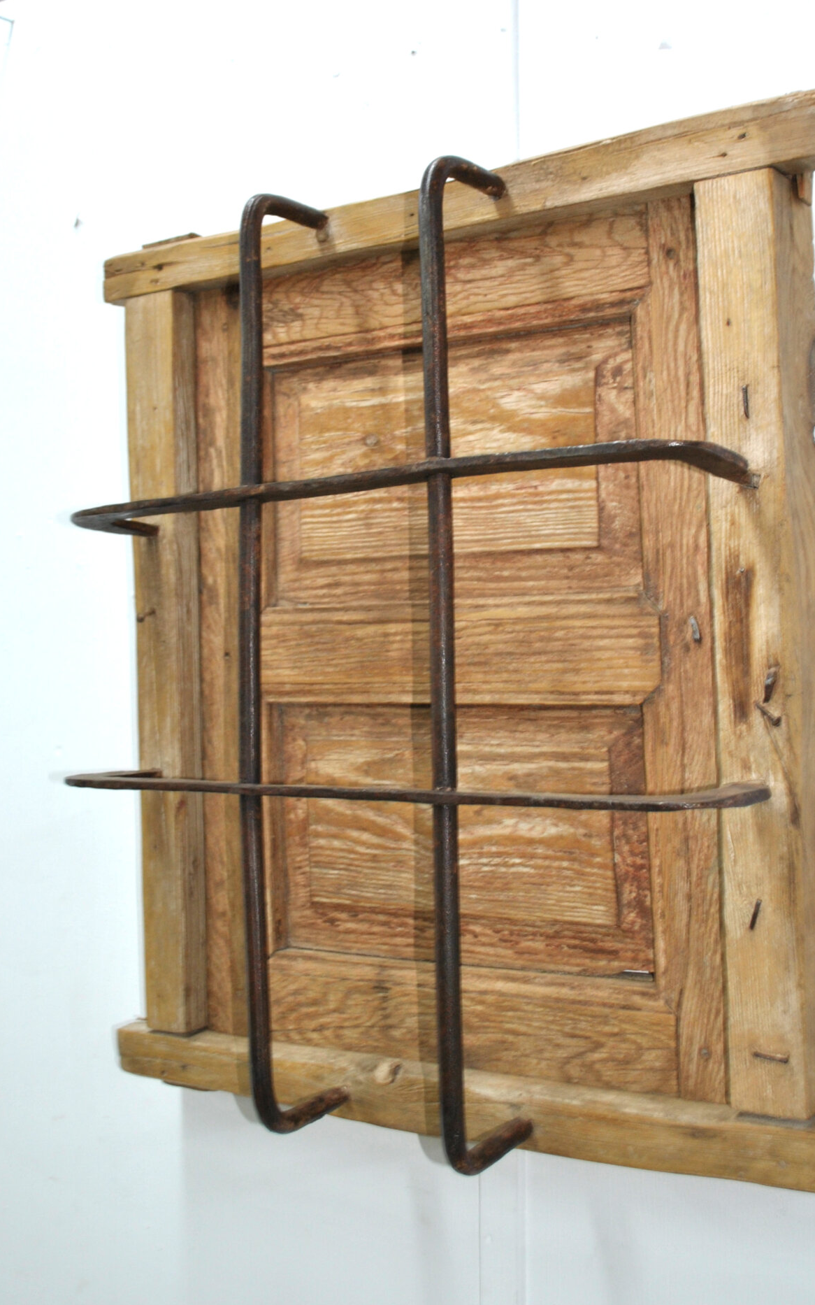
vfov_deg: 46.8
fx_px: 1493
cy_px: 485
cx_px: 462
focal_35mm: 42
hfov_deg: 30.5
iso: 200
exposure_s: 1/30
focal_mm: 20
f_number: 3.8
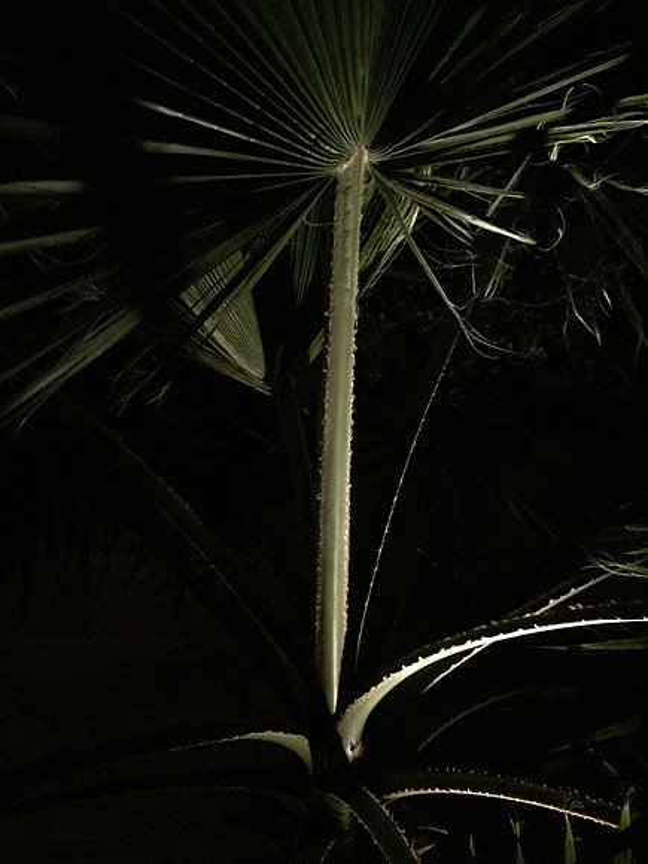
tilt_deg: -6.9
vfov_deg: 61.7
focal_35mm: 29
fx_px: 724
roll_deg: +0.4
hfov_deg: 48.2
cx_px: 324
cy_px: 432
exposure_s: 1/15
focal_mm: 4.15
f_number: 2.2
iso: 2000
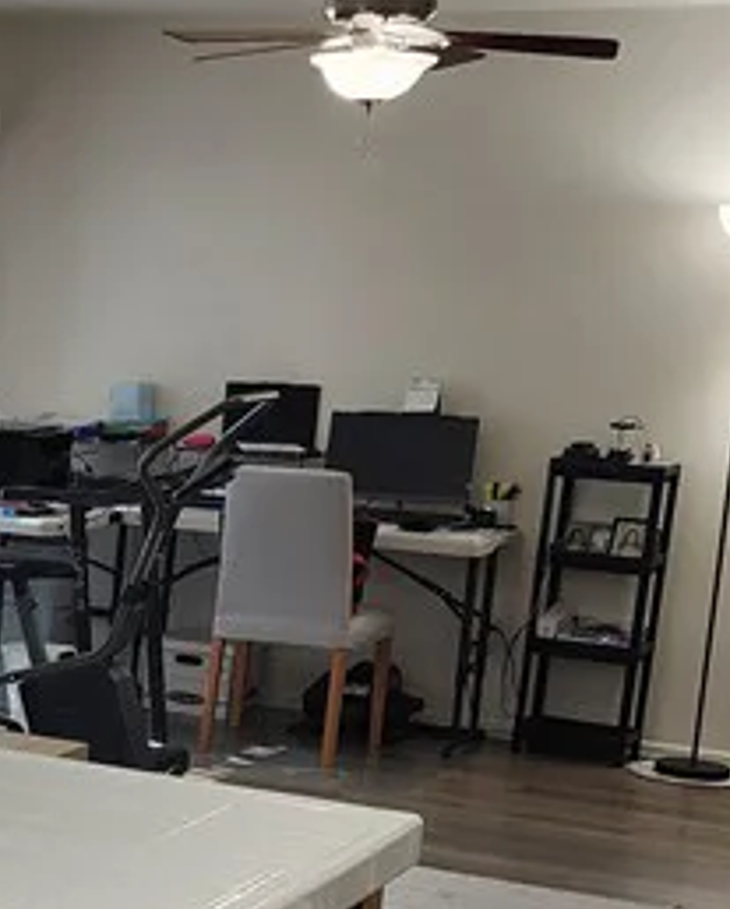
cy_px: 782
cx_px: -381
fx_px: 2399
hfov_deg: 15.8
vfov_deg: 21.1
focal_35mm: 89
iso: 40
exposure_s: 1/120
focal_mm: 6.4
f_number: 1.8
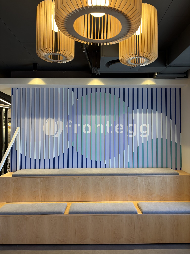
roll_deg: -1.0
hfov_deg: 53.1
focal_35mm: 26
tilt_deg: +1.6
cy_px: 127
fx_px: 190
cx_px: 95
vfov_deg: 67.3
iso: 80
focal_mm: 5.96
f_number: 1.6
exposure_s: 1/120
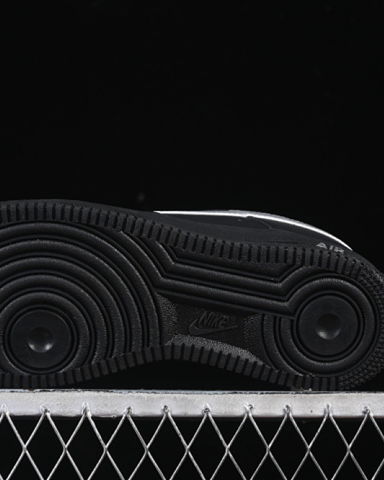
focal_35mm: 106
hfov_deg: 14.5
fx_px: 1505
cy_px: 240
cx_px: 140
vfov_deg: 18.1
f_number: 6.3
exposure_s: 1/60
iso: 160
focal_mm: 50
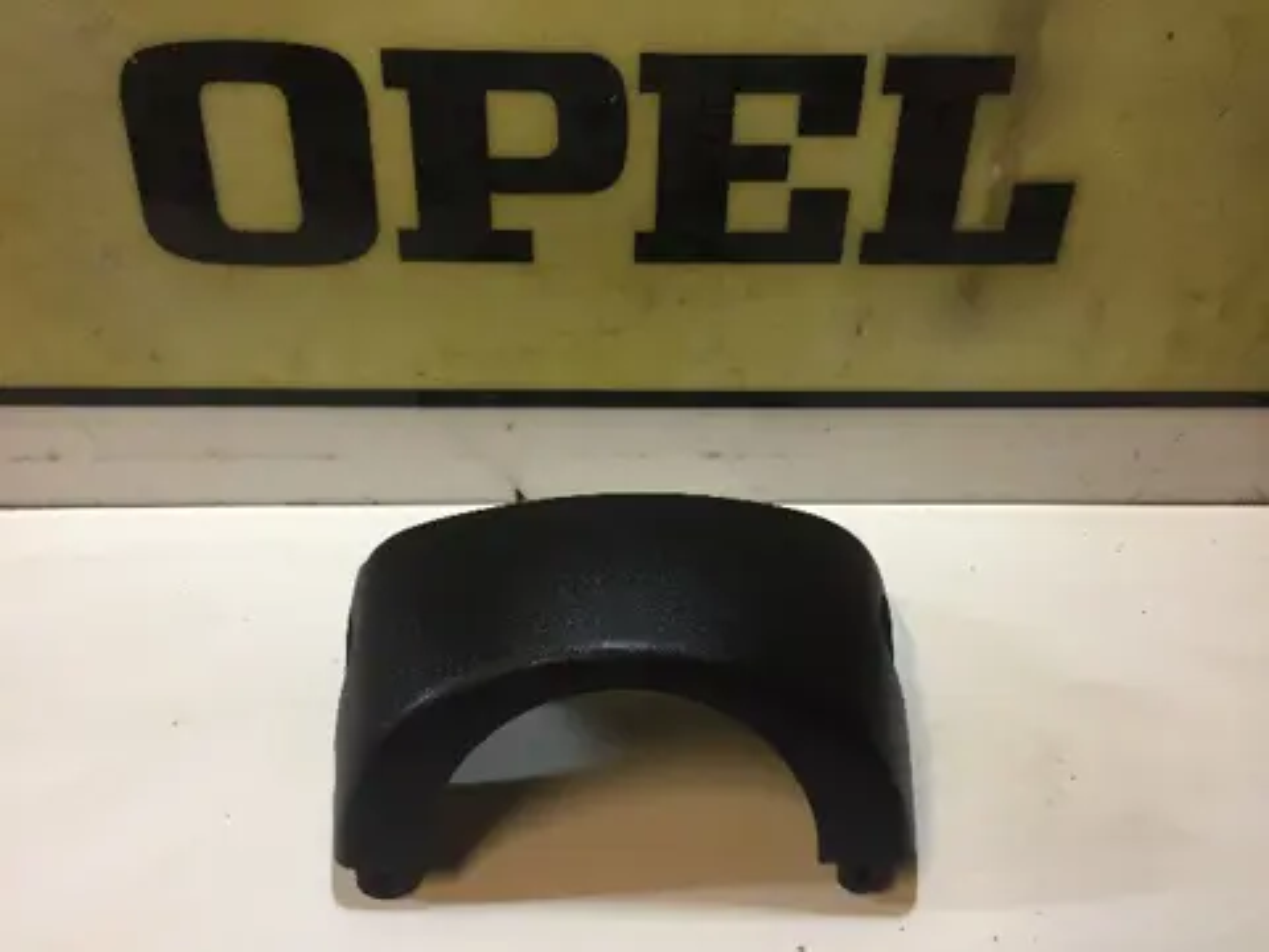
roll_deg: -3.3
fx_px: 1063
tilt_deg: -33.8
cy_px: 476
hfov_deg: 61.7
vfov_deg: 48.2
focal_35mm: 29
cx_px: 634
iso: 160
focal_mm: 4.15
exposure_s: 1/33
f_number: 2.2
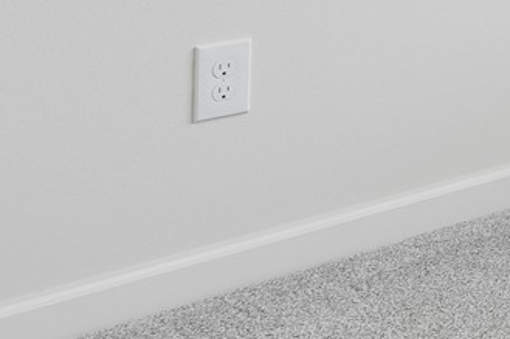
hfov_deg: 14.0
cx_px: 1234
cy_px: -330
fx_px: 1402
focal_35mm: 99
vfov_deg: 12.3
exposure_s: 1/40
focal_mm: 16
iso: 200
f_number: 8
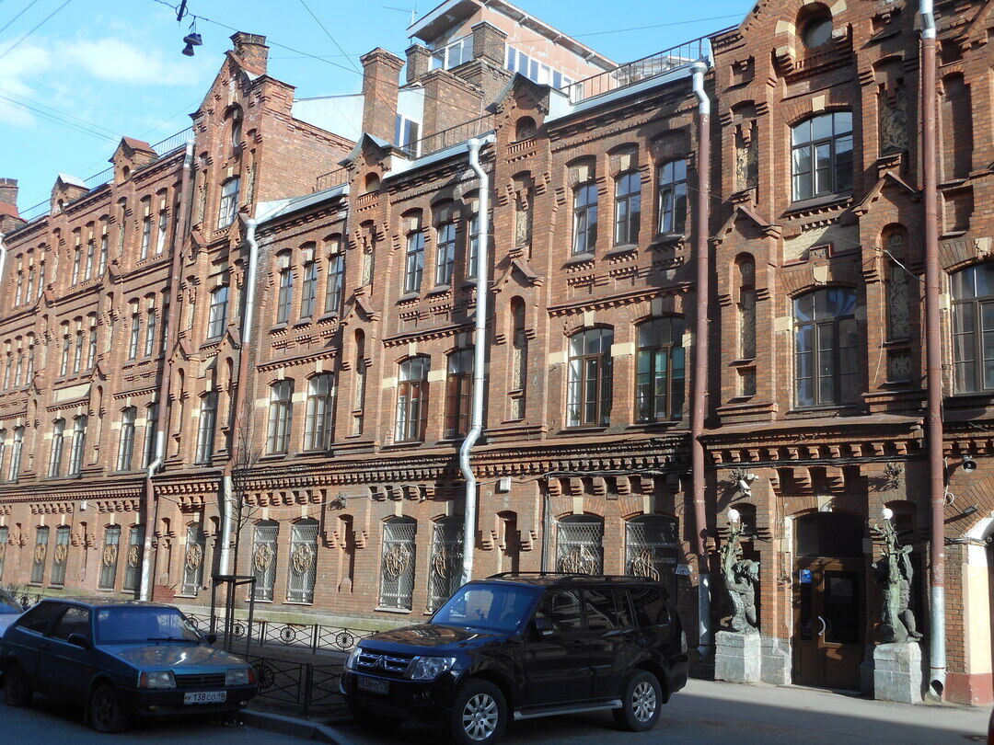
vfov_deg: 36.8
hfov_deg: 47.9
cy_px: 372
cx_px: 497
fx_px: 1120
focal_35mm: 39
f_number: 4.5
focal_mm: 6.9
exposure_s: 1/200
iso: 80
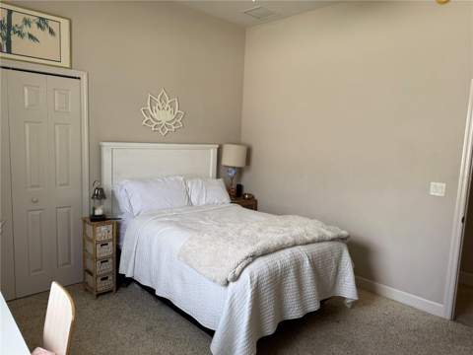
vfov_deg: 56.8
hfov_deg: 71.6
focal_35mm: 24
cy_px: 178
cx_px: 236
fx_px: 328
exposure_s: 1/121
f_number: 1.78
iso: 100
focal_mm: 6.76
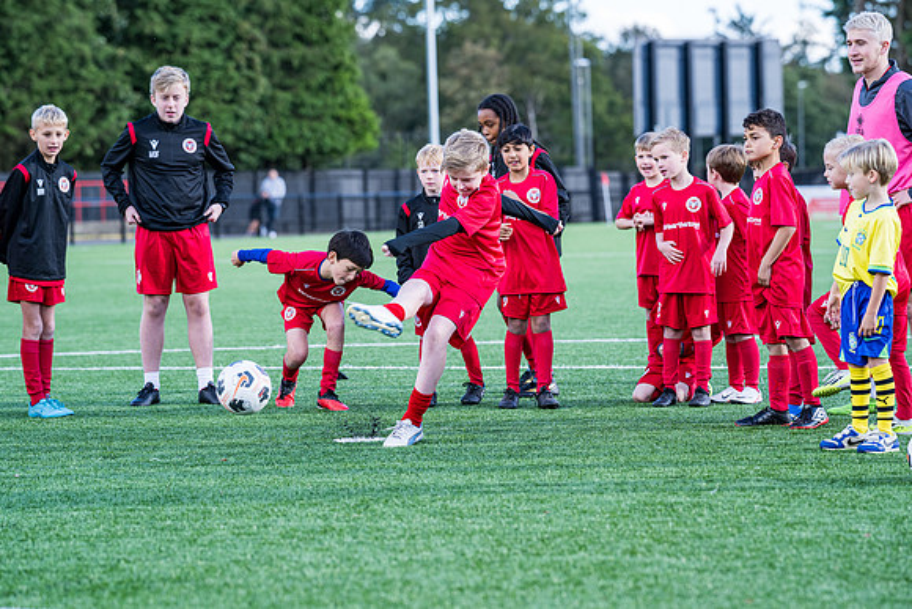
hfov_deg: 14.7
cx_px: 442
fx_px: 3526
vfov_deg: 9.9
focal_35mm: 139
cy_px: 304
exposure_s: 1/800
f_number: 4
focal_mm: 135
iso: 400
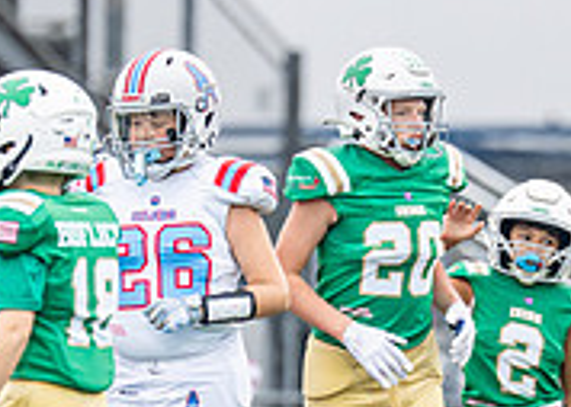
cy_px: 309
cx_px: 398
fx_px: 13601
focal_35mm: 839
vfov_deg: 1.7
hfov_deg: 2.4
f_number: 2.8
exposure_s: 1/1000
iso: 400
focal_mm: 200
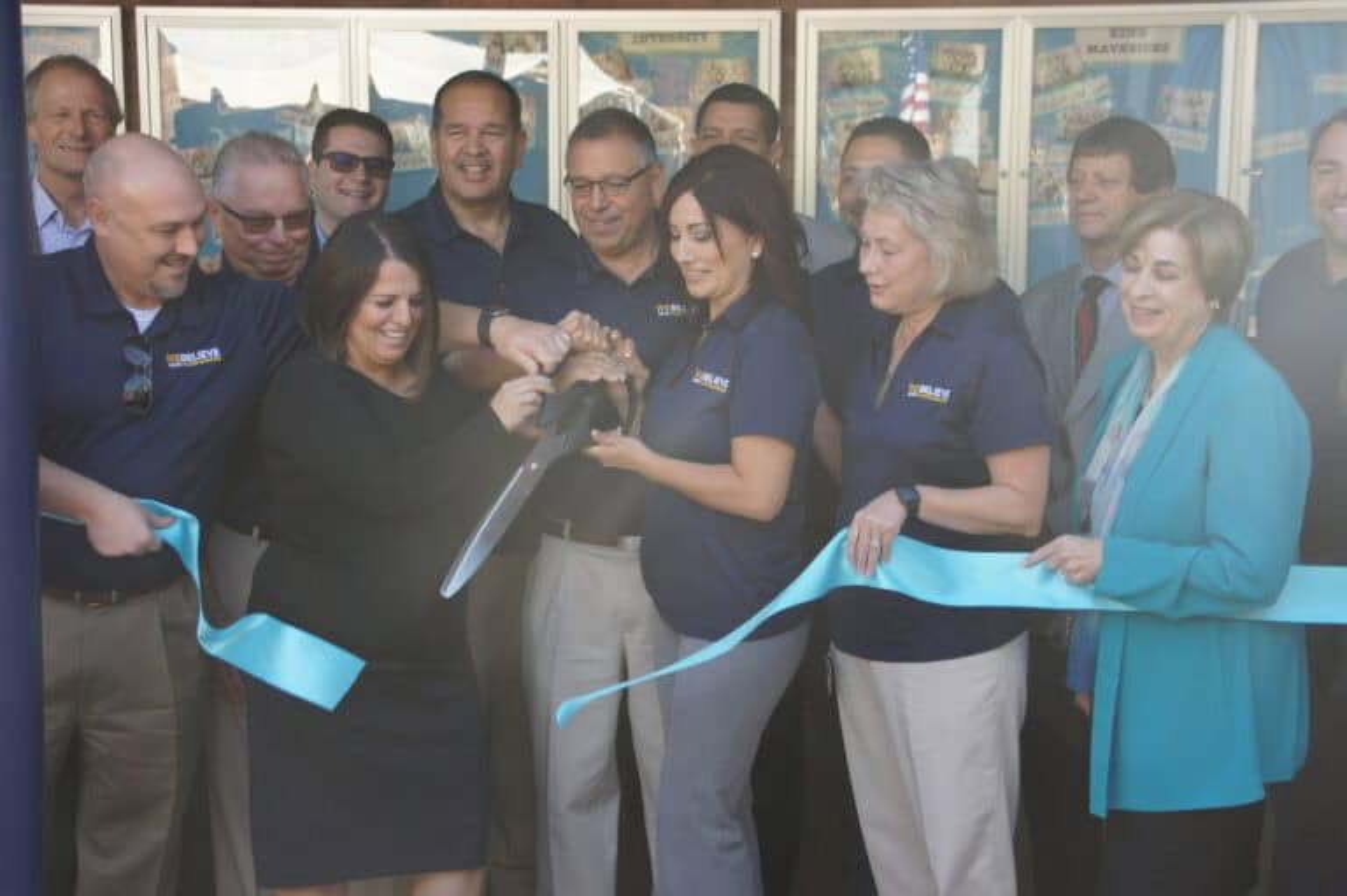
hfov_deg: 33.4
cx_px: 674
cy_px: 448
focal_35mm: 60
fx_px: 2243
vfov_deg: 22.6
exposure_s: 1/250
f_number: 5
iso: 500
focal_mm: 40
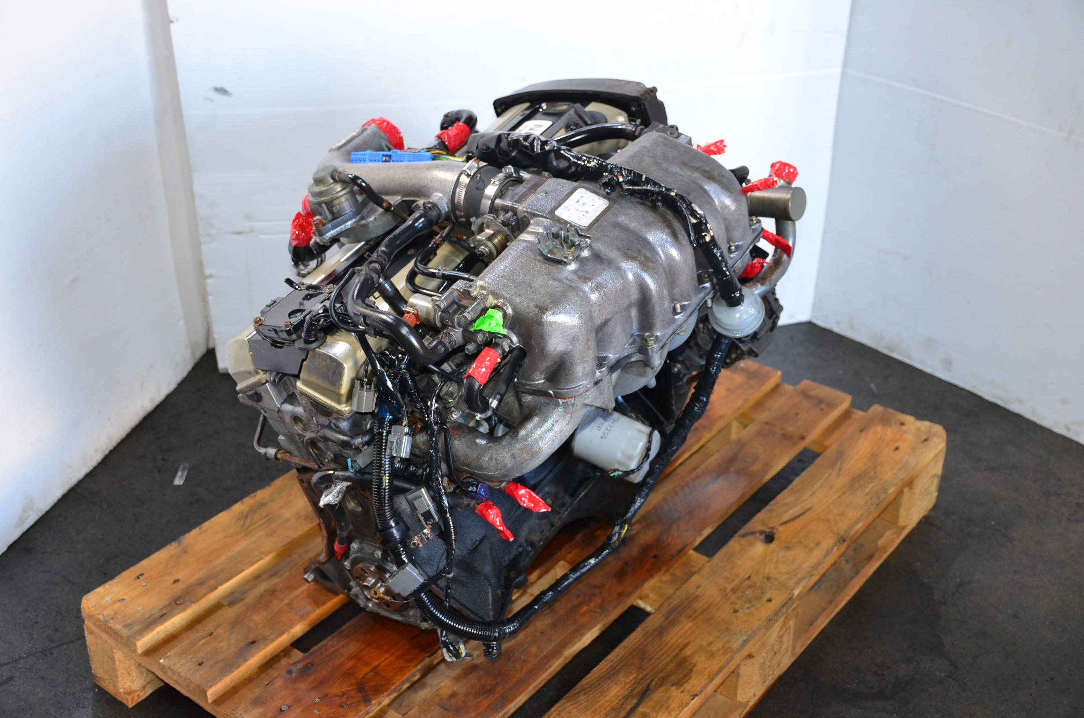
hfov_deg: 43.7
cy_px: 359
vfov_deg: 29.7
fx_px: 1352
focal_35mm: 45
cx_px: 542
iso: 900
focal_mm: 30
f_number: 4
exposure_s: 1/60
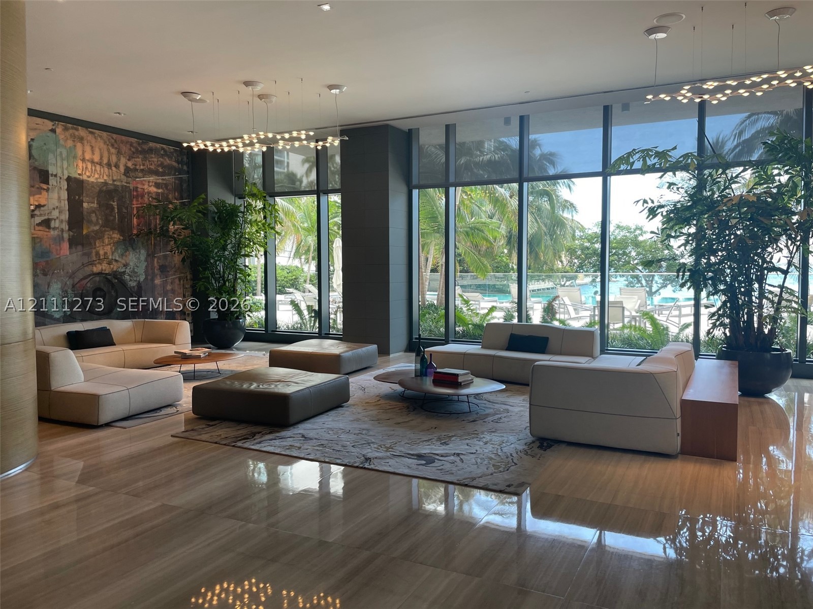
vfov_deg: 53.1
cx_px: 406
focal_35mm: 26
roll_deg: +0.1
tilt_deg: -3.1
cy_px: 304
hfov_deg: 67.3
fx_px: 611
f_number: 1.6
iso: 64
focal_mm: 4.2
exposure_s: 1/120
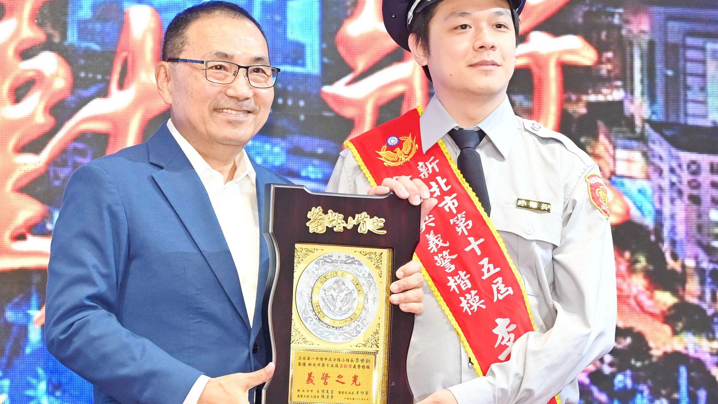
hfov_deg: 12.7
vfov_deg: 7.1
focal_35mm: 170
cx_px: 398
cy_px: 167
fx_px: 3236
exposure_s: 1/125
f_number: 4
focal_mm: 83
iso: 1250
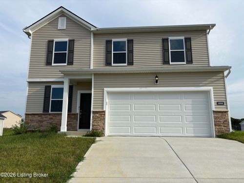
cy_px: 92
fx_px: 183
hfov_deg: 67.3
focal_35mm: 26
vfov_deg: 53.1
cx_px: 122
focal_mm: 5.96
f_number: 1.6
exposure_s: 1/3448
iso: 50
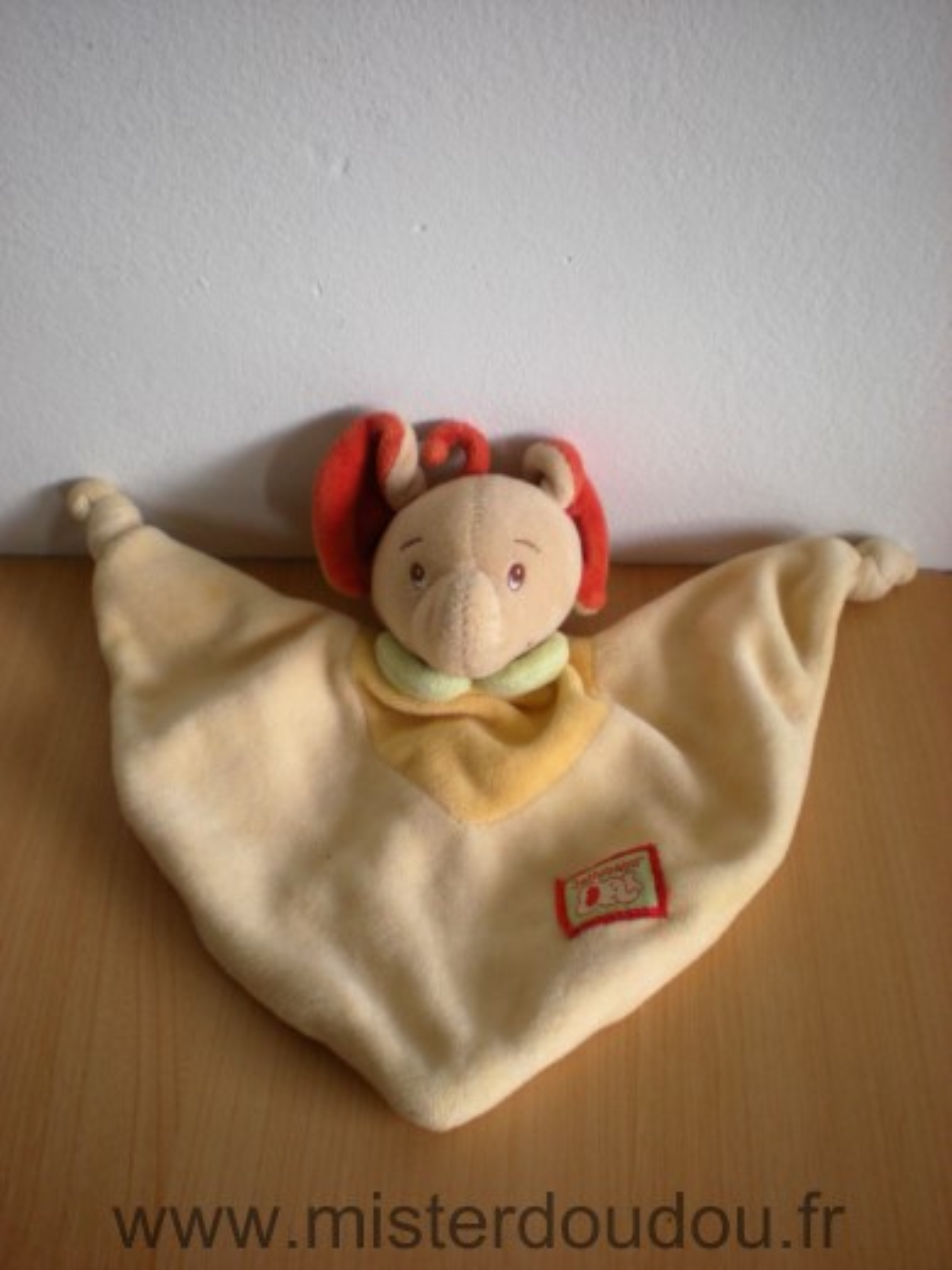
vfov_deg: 49.0
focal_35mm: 38
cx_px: 476
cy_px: 635
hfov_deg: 37.7
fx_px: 1393
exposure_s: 1/54.2
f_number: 3.1
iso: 131
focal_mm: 6.3
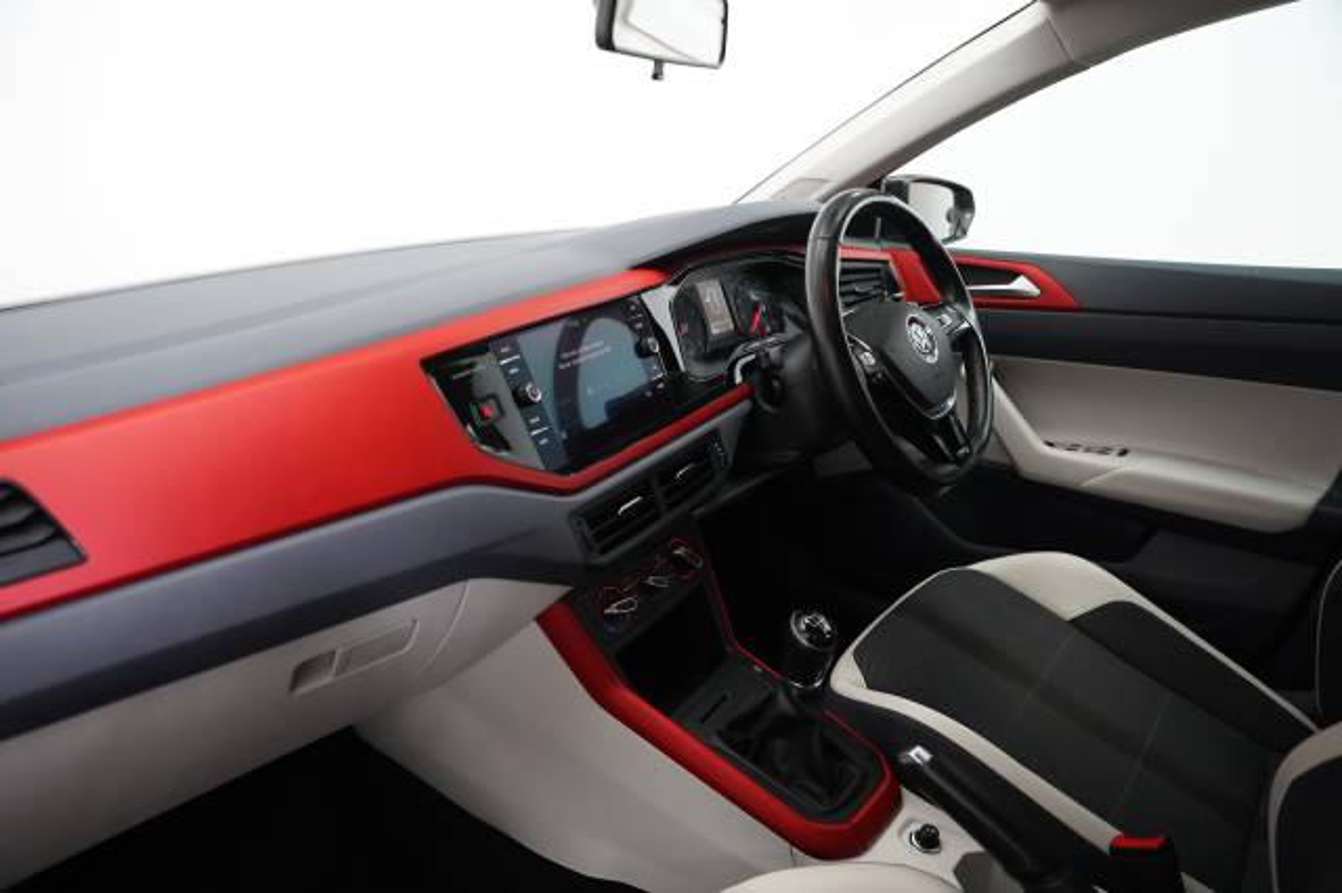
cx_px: 671
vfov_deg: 53.1
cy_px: 446
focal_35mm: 24
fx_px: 894
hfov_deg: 73.8
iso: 5000
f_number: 3.5
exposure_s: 1/160
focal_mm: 24
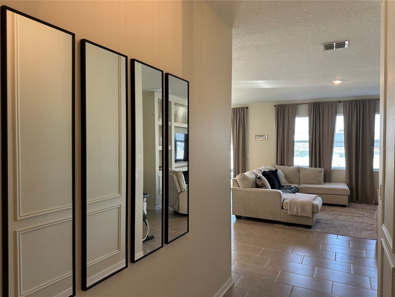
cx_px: 198
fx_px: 274
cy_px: 148
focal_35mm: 24
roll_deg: -0.7
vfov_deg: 56.8
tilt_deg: -0.9
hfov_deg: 71.6
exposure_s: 1/60
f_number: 1.78
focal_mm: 6.86
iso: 125
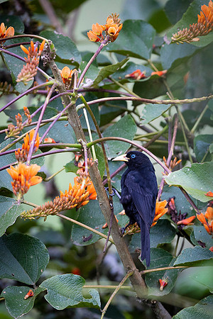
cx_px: 135
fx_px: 8921
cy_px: 165
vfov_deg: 2.1
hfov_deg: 1.4
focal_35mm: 1005
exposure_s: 1/100
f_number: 4
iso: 2000
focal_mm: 500
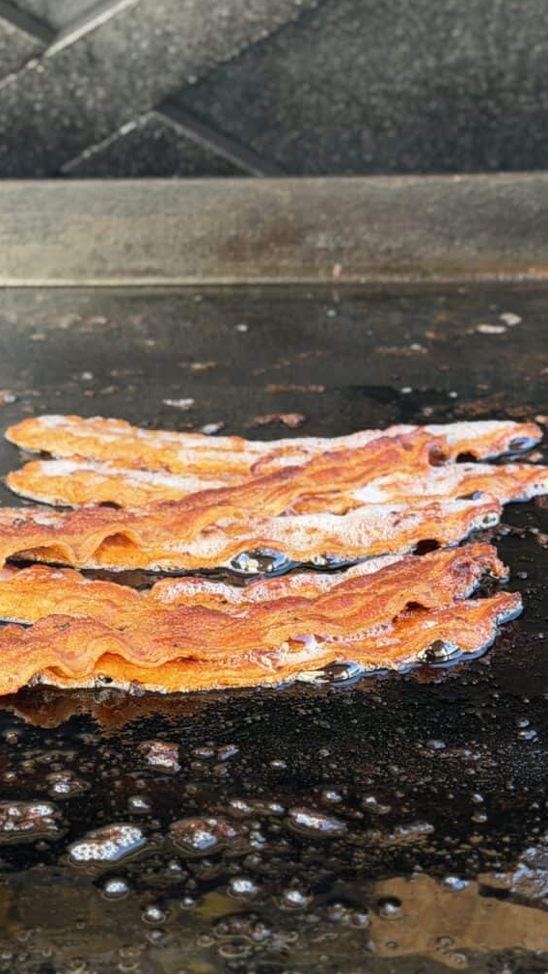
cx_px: 218
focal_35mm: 53
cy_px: 492
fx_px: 1369
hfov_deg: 22.6
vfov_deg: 39.2
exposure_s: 1/121
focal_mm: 6.76
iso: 50
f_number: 1.78
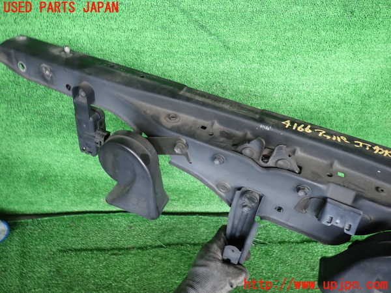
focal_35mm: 25
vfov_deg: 54.9
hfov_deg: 69.4
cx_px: 196
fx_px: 282
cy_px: 146
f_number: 2
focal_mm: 4.5
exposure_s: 1/60
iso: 125
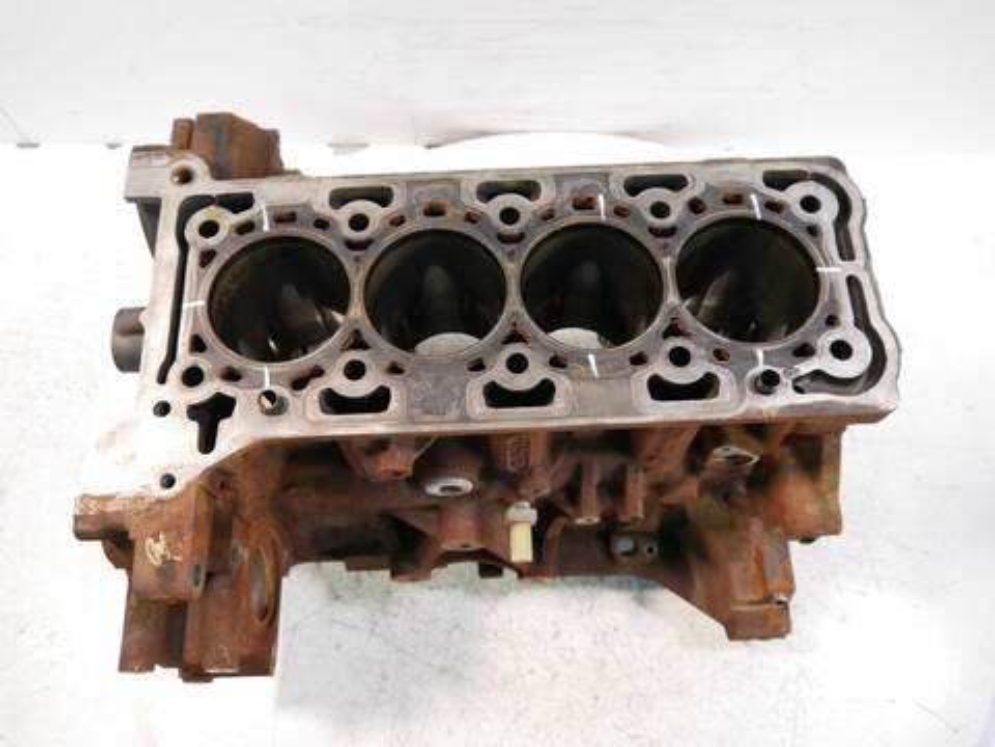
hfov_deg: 60.0
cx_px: 498
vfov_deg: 46.8
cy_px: 374
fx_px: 862
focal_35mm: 30
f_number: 3.6
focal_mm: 15
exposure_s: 1/60
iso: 1250
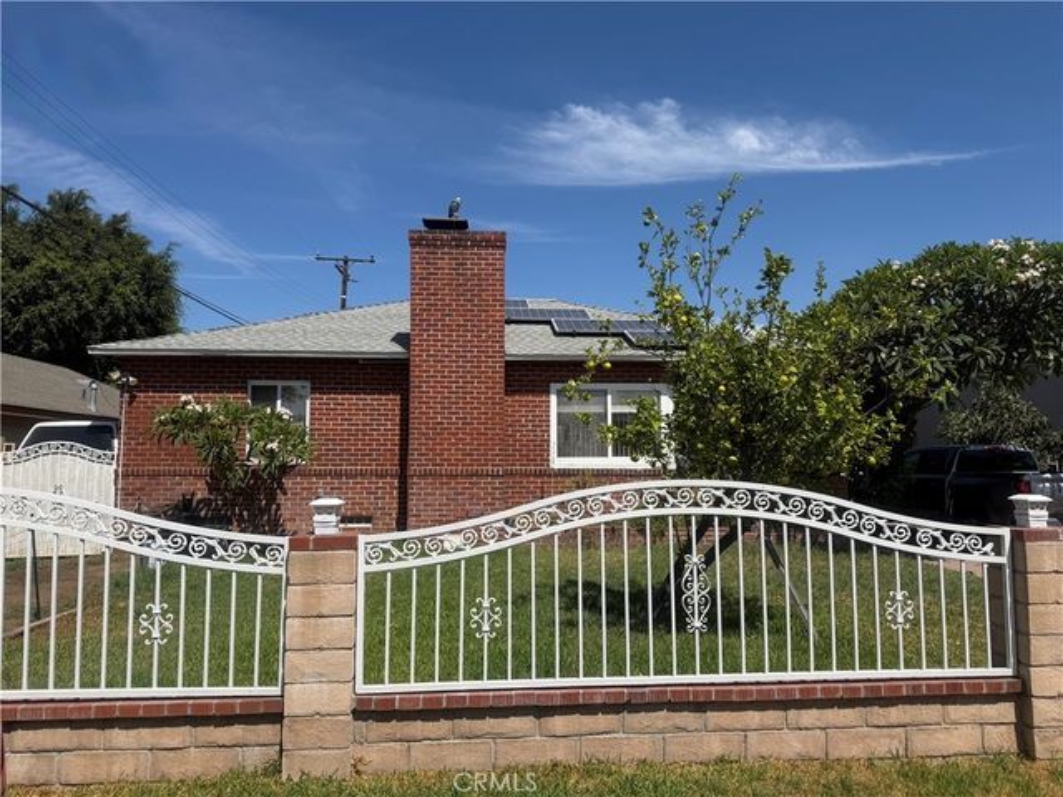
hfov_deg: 71.6
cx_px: 532
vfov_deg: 56.8
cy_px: 398
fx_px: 737
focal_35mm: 24
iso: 80
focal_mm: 6.76
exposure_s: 1/5714
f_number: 1.78
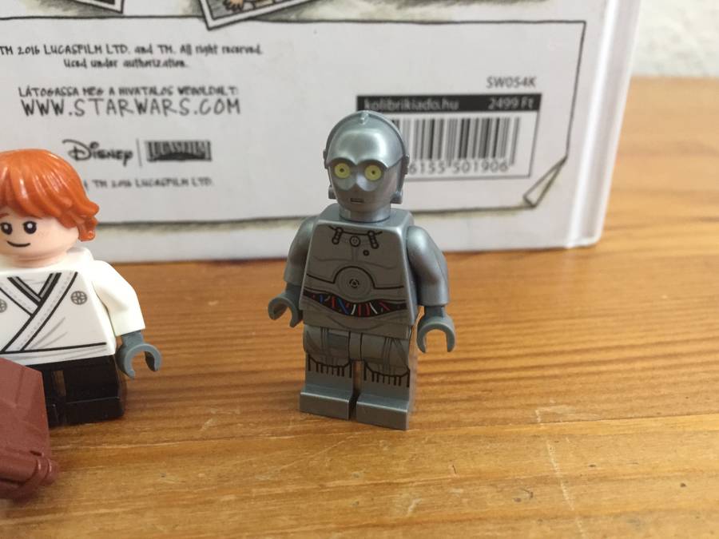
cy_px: 270
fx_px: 602
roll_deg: -1.5
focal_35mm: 29
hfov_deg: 61.7
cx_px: 360
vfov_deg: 48.2
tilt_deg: -24.4
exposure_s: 1/25
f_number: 2.2
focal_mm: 4.15
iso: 250
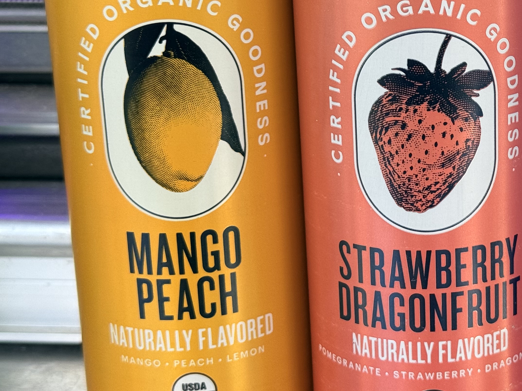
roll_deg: +0.8
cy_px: 133
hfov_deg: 21.5
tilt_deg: -16.3
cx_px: 428
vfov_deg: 16.4
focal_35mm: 90
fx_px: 1357
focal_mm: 6.76
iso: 64
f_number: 1.78
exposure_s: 1/425
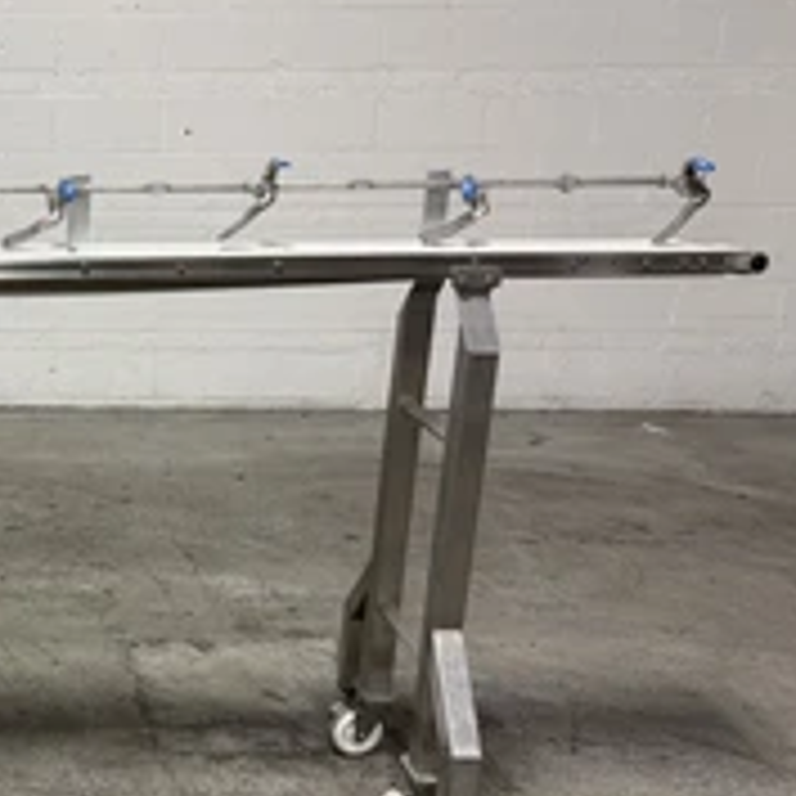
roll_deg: +1.1
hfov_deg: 32.5
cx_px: -4
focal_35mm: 48
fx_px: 1249
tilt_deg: -19.1
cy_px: 504
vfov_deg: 35.1
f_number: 1.78
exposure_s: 1/60
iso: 160
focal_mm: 6.76
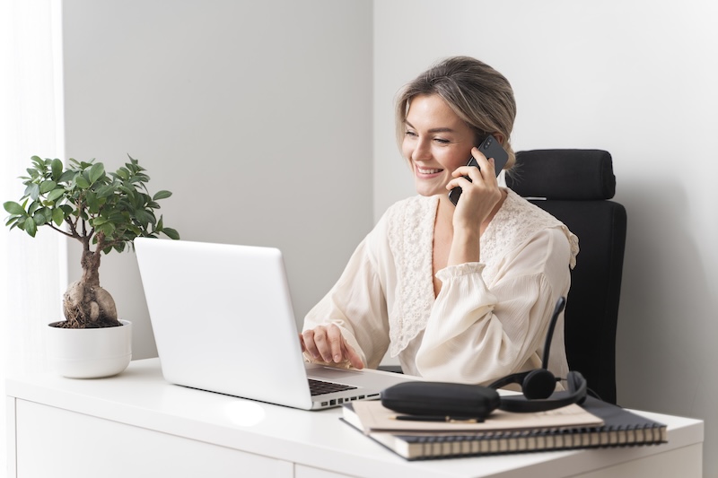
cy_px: 239
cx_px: 359
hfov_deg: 28.5
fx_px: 1416
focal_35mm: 71
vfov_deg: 19.2
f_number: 3.2
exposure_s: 1/125
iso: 160
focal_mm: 71
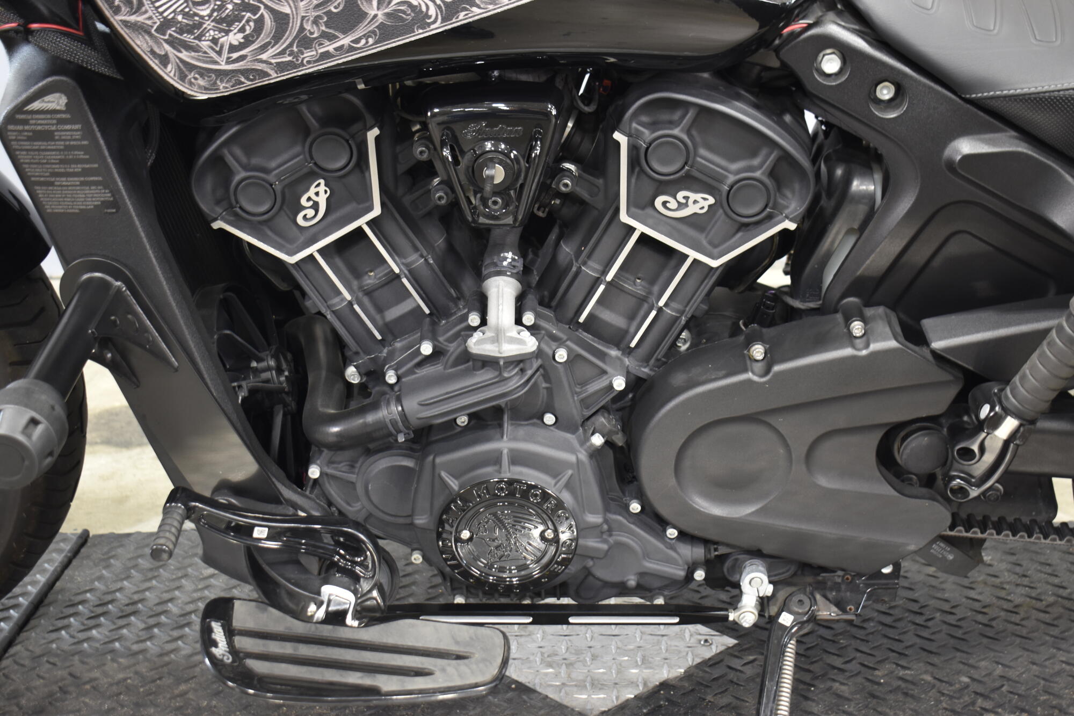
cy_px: 358
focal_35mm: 54
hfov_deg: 36.9
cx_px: 537
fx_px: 1611
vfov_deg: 25.1
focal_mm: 36
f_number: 4.8
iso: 400
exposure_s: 1/4
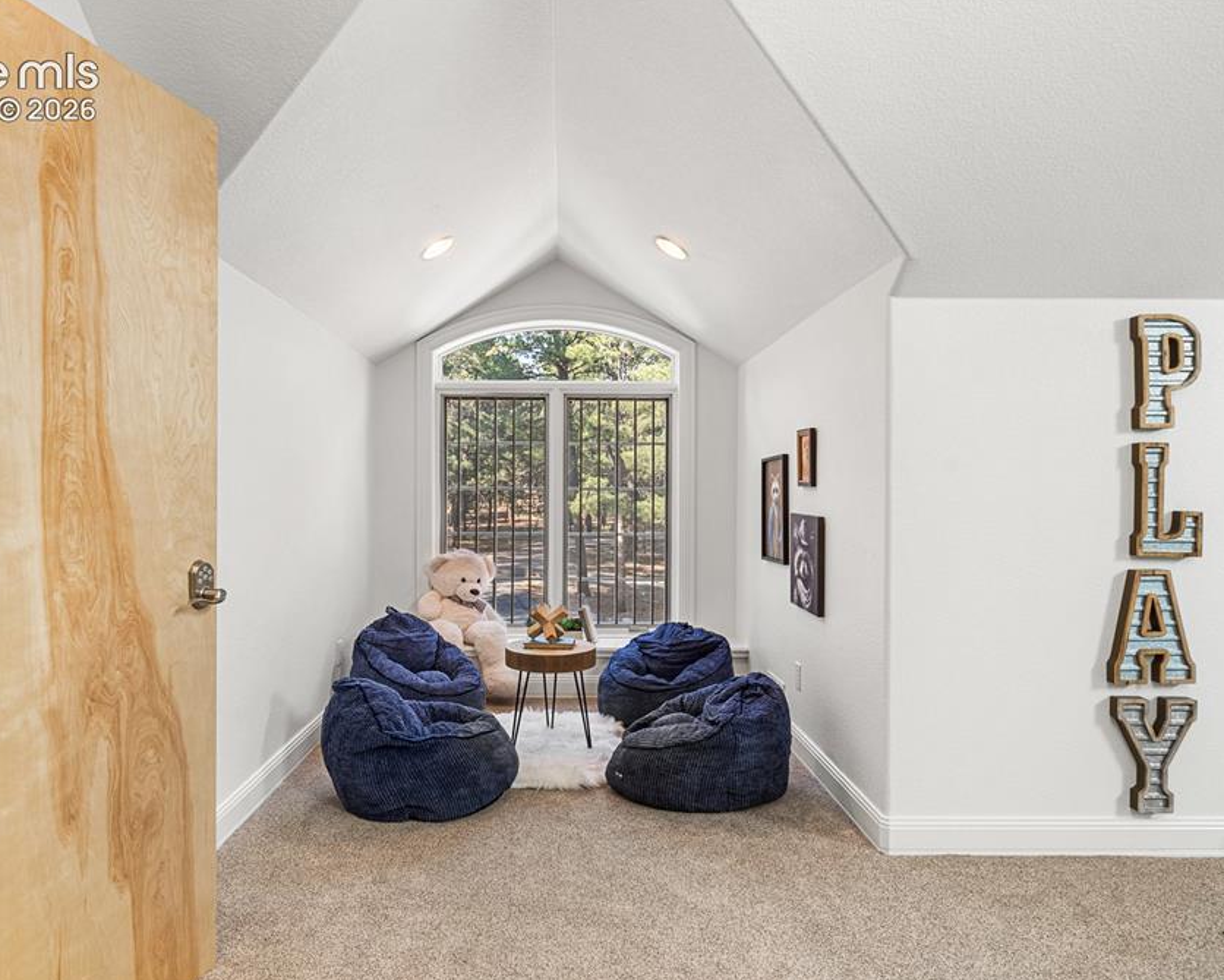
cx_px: 562
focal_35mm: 23
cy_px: 491
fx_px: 833
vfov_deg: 60.9
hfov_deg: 72.5
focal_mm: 20
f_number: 8
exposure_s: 1/100
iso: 200
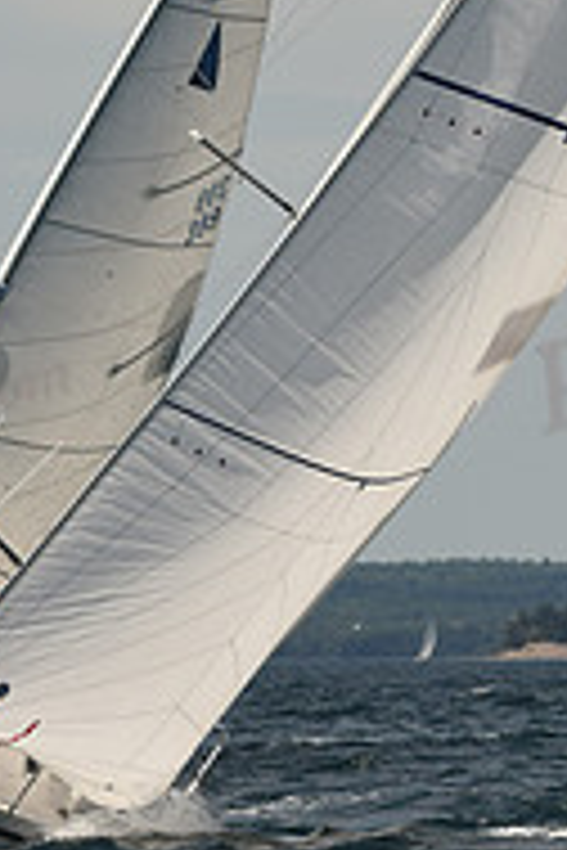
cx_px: 304
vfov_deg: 3.0
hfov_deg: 2.0
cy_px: -310
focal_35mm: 675
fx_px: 15946
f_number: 7.1
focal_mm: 220
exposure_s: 1/1000
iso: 250
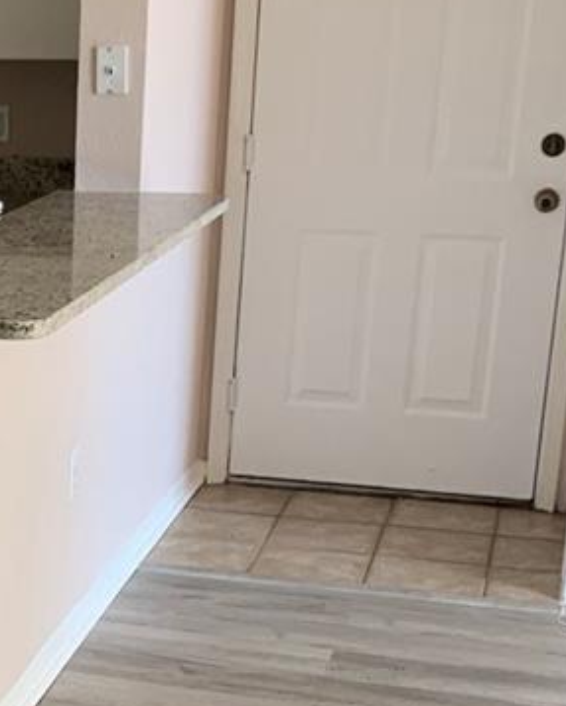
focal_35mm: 85
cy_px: 623
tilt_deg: -21.2
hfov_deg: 16.9
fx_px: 1778
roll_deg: +1.4
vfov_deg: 22.0
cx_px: -191
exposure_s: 1/60
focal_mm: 4.25
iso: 125
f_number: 1.8
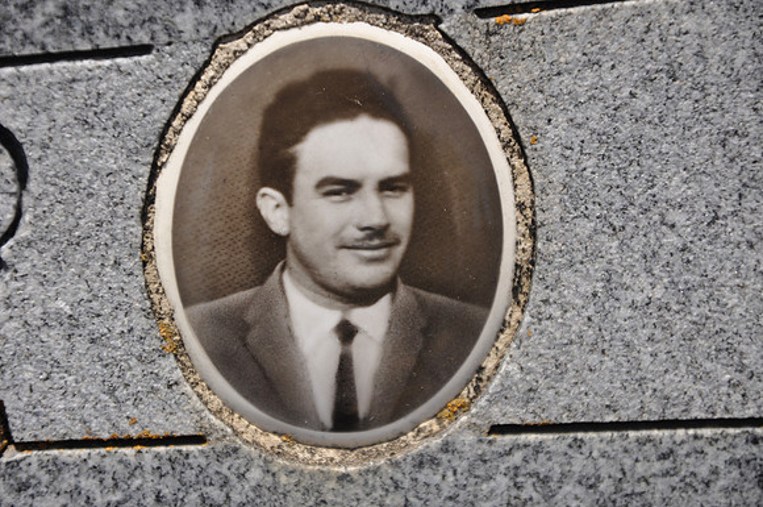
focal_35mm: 158
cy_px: 254
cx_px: 382
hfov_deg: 13.1
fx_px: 3333
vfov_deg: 8.7
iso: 200
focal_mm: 105
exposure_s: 1/200
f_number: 7.1
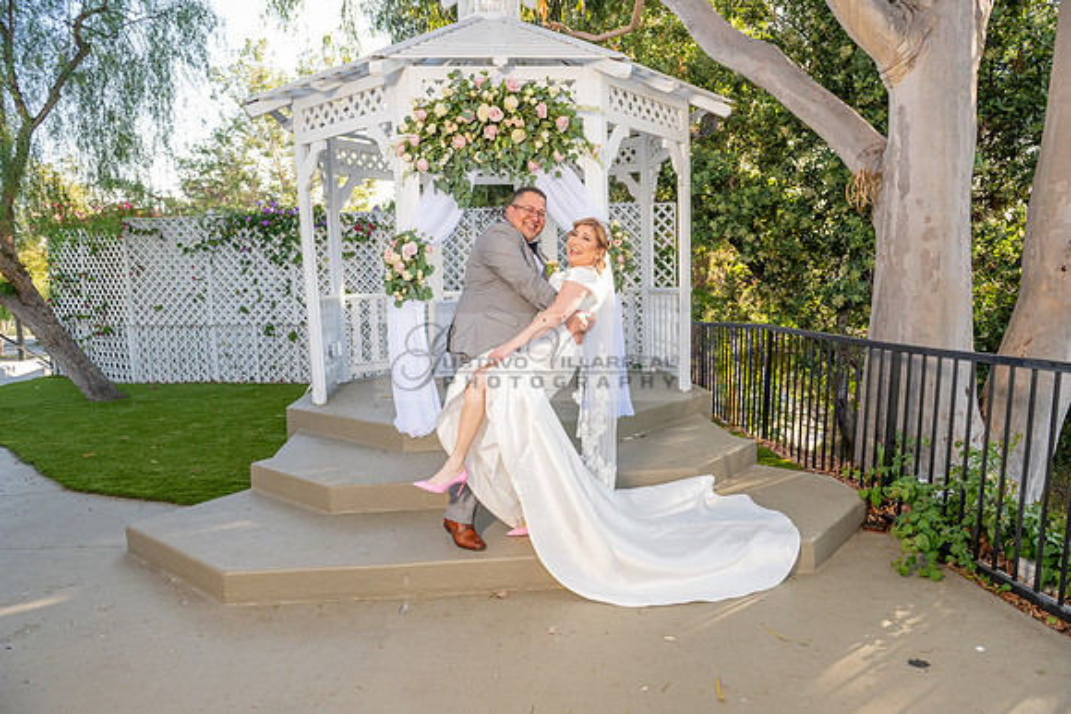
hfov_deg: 73.7
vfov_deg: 53.2
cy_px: 357
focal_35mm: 24
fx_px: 714
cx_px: 536
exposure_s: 1/200
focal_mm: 24
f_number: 4.5
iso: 250
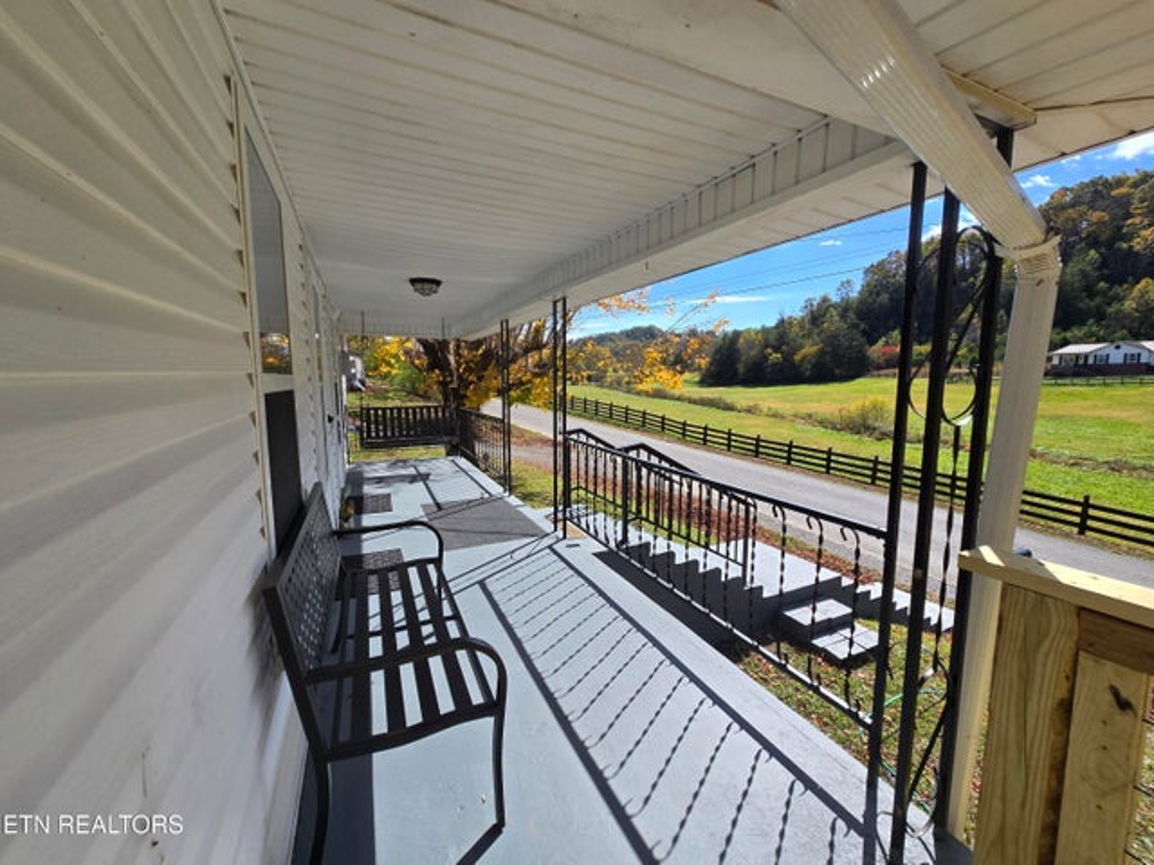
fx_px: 433
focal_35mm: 13
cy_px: 432
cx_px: 577
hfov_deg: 106.2
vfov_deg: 89.9
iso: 50
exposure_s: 1/1728
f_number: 2.2
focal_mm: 2.2
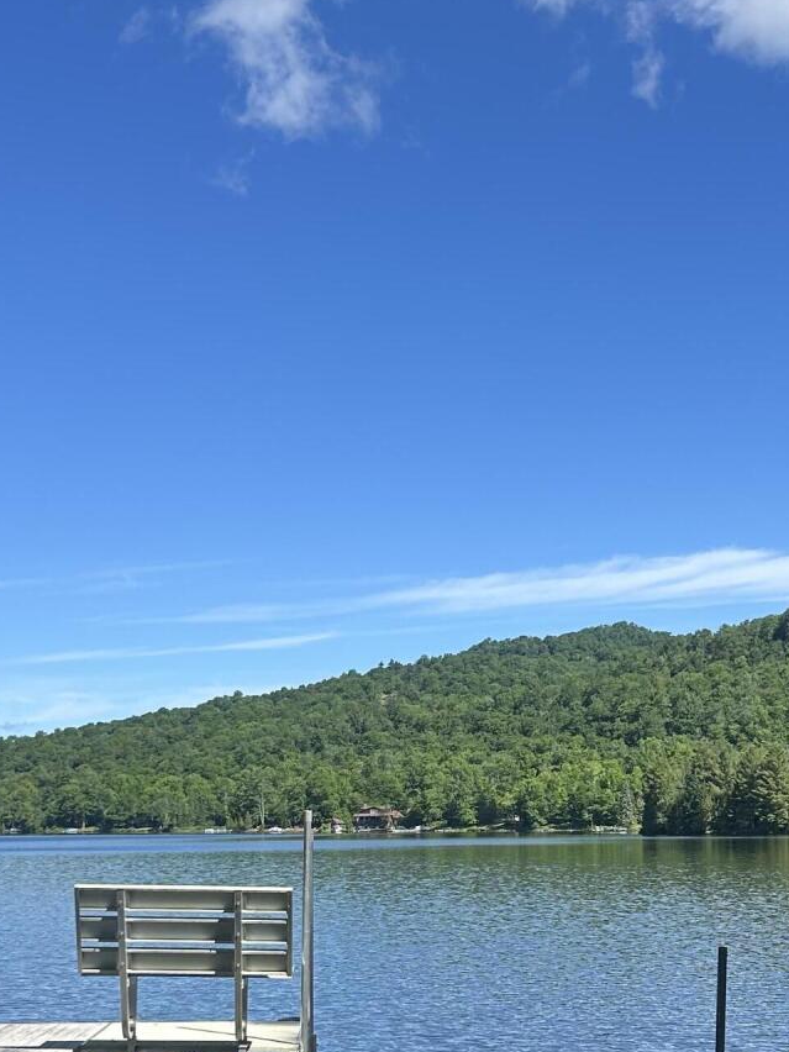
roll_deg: +0.2
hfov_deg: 24.0
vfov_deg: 31.0
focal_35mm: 61
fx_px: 1854
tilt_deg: -1.6
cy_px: 824
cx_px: 398
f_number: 1.5
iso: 50
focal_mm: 5.7
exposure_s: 1/3460
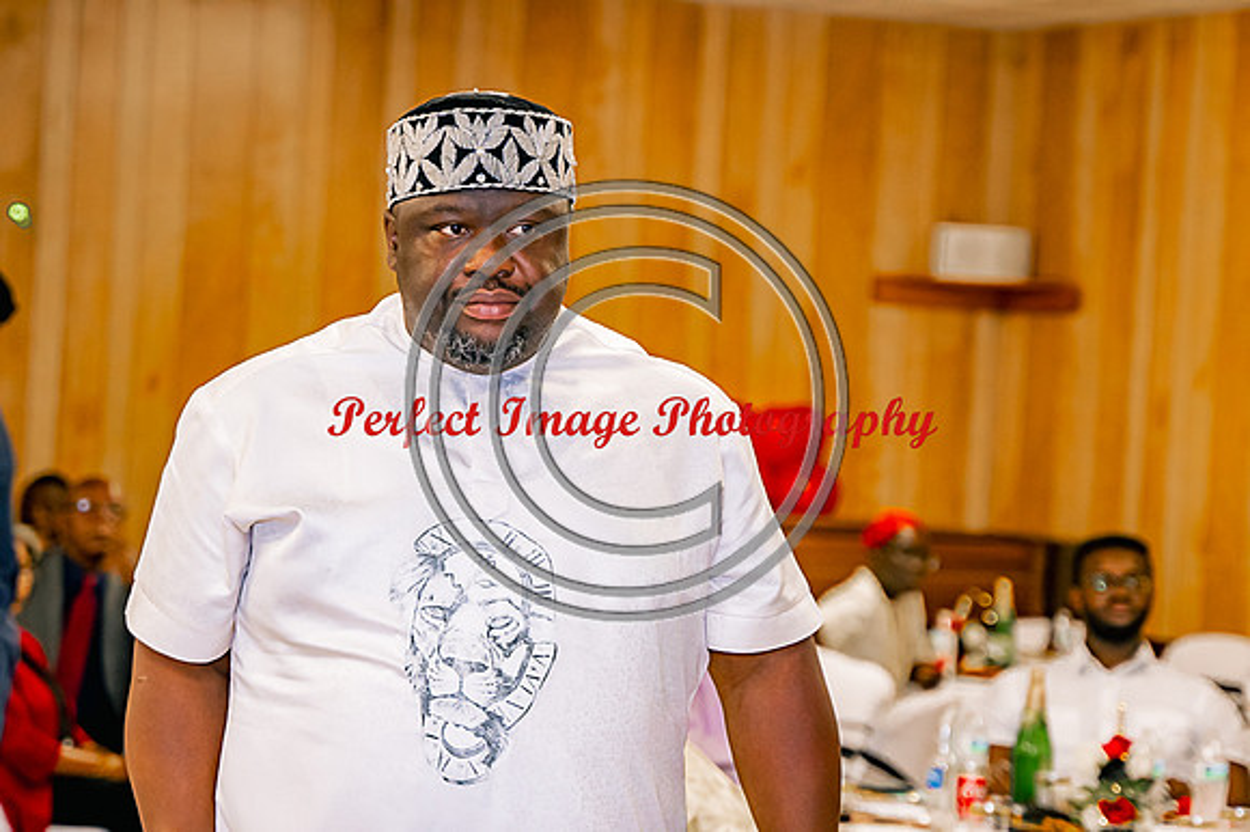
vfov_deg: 12.2
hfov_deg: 18.3
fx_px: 3887
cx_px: 625
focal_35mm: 112
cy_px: 416
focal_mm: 75
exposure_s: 1/125
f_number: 3.2
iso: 640
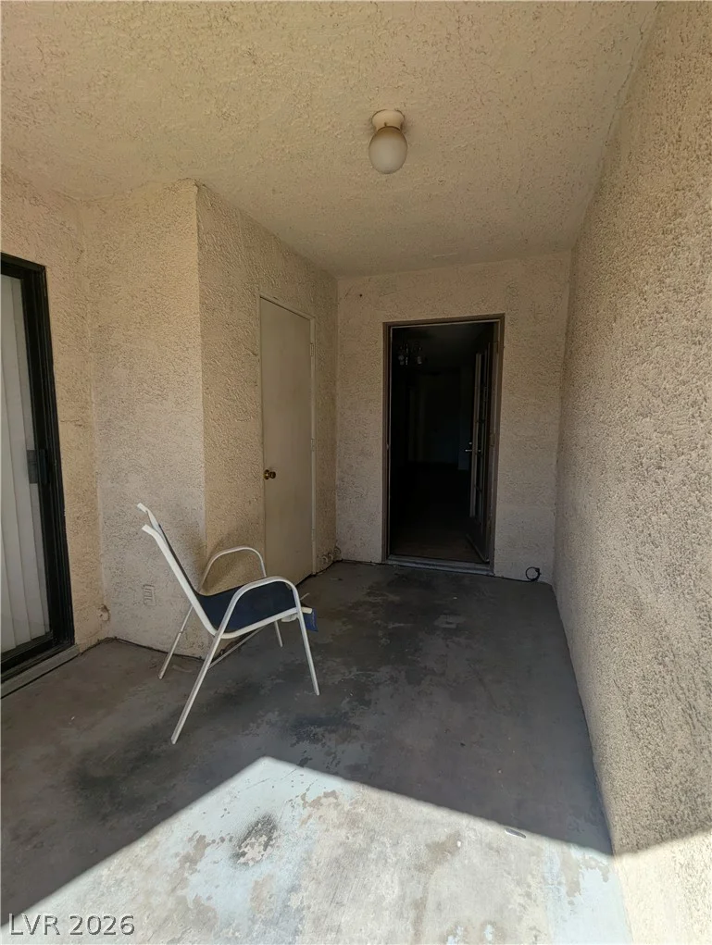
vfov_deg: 94.4
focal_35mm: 16
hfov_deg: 78.3
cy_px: 472
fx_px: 438
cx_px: 356
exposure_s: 1/1550
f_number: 2.2
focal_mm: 2.35
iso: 54
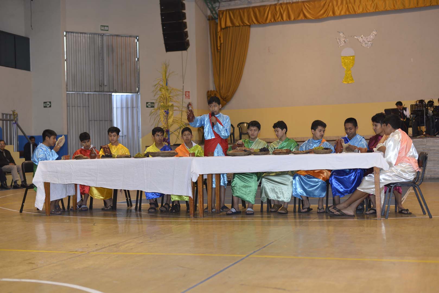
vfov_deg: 27.0
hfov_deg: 39.6
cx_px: 220
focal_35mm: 50
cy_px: 146
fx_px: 610
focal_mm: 50
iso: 360
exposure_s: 1/125
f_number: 2.8
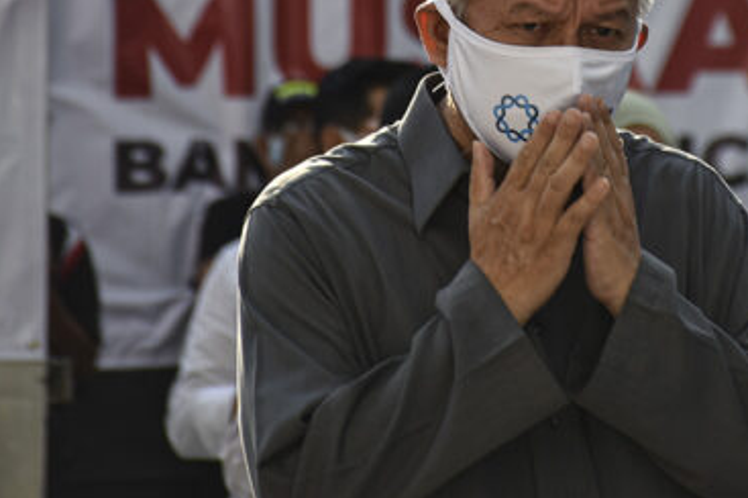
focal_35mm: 340
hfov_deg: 6.1
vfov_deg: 4.0
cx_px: 576
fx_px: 7058
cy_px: 67
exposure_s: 1/200
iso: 100
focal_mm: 122
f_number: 5.6
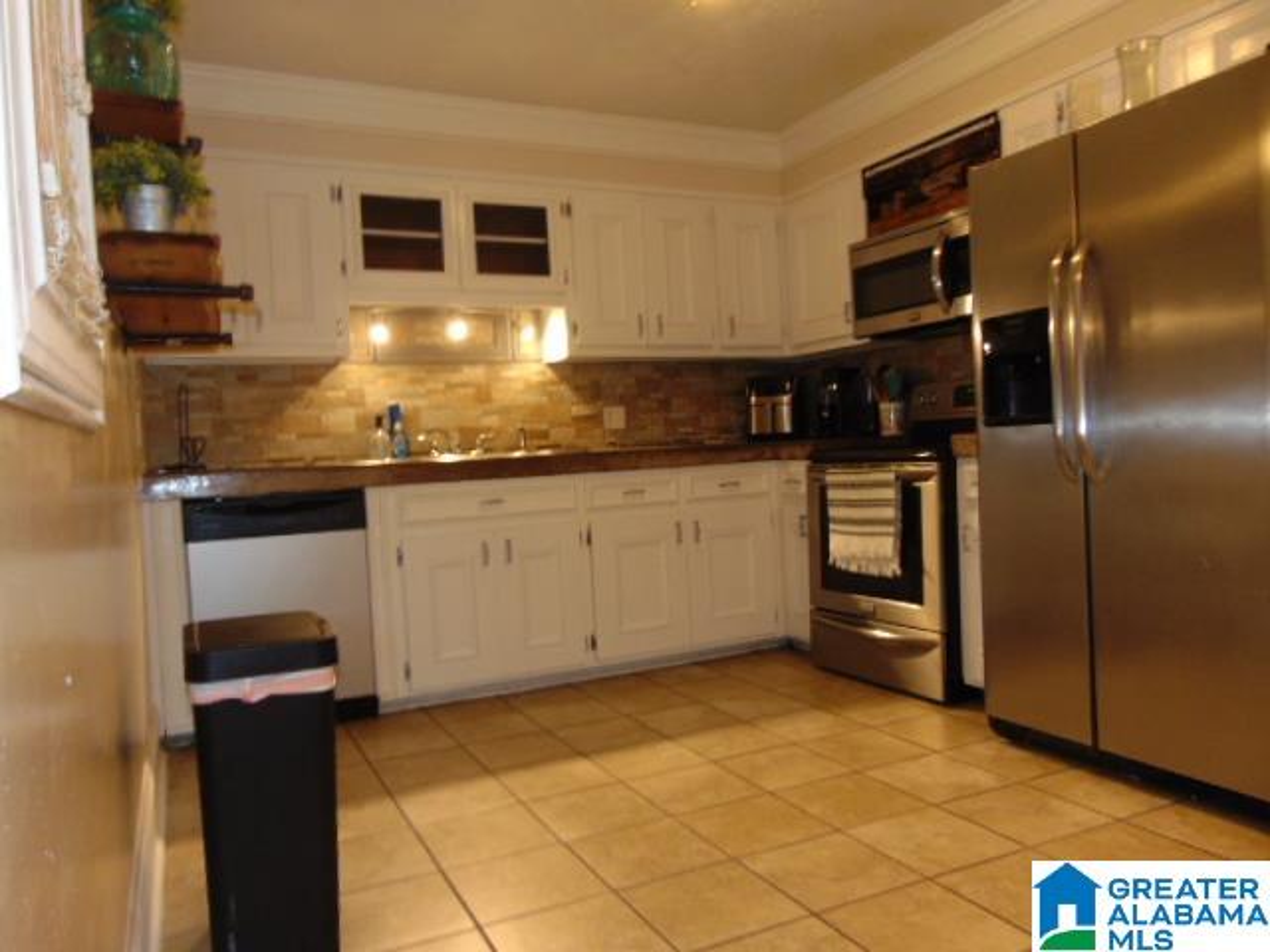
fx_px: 917
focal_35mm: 25
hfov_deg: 69.4
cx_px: 635
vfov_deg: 54.9
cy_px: 476
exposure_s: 1/30
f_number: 3
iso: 200
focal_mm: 4.5
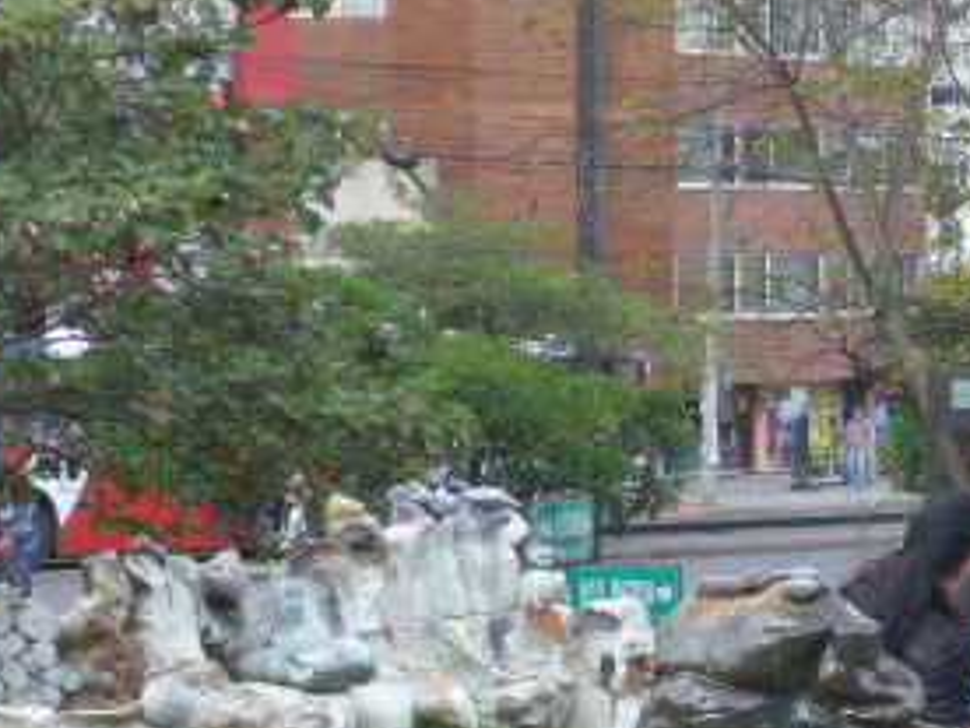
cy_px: 728
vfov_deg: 7.1
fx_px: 5857
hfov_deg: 9.4
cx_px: 1072
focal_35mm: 209
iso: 100
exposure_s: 1/80
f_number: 5.6
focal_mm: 19.2
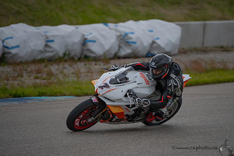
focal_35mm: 227
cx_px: 136
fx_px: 1478
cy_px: 91
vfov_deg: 6.0
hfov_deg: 9.0
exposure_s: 1/1600
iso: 100
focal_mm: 195
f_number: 2.8
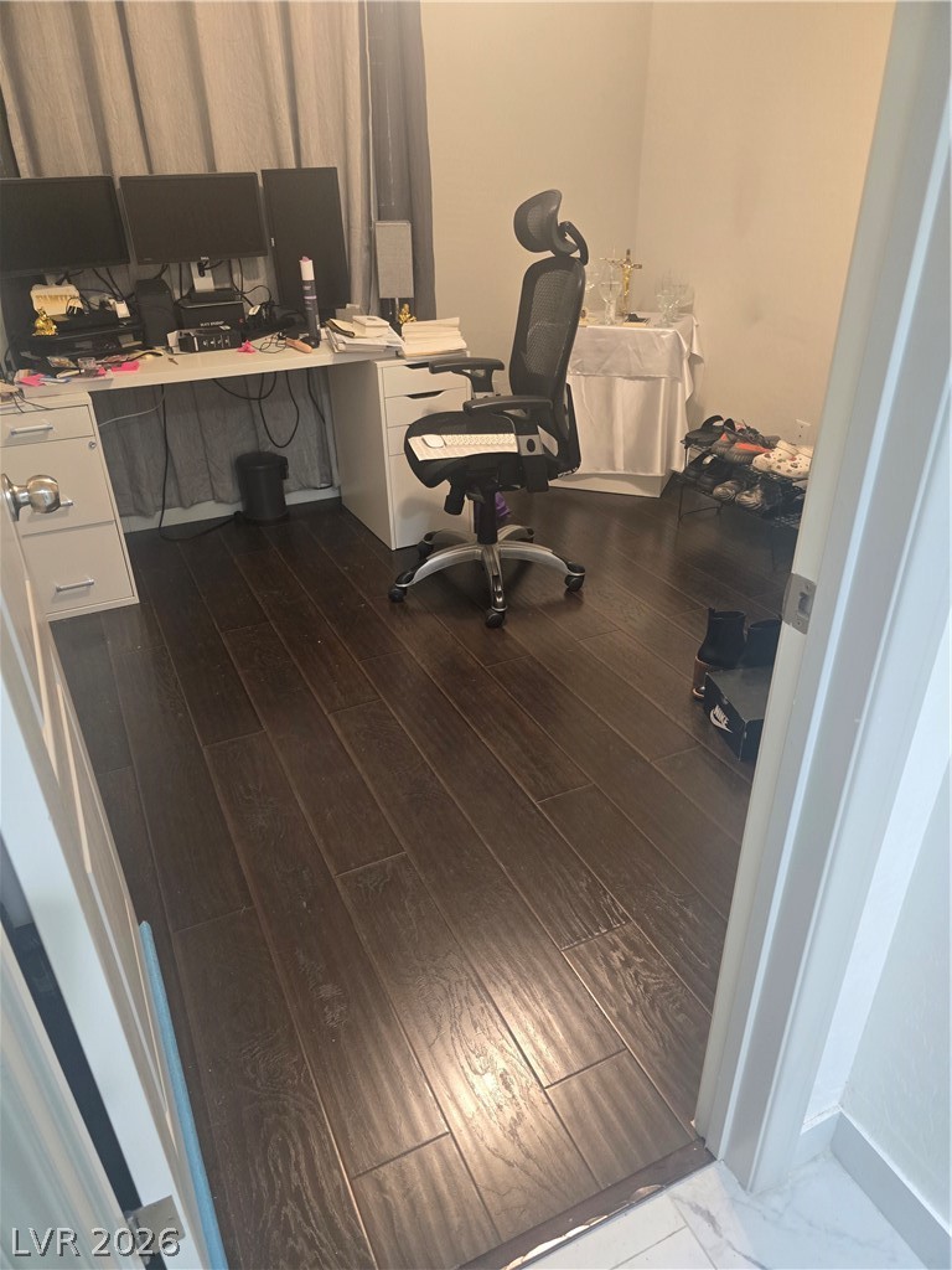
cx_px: 476
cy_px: 635
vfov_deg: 73.9
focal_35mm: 23
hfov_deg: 58.9
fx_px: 843
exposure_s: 1/60
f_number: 1.7
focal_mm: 6.3
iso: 800
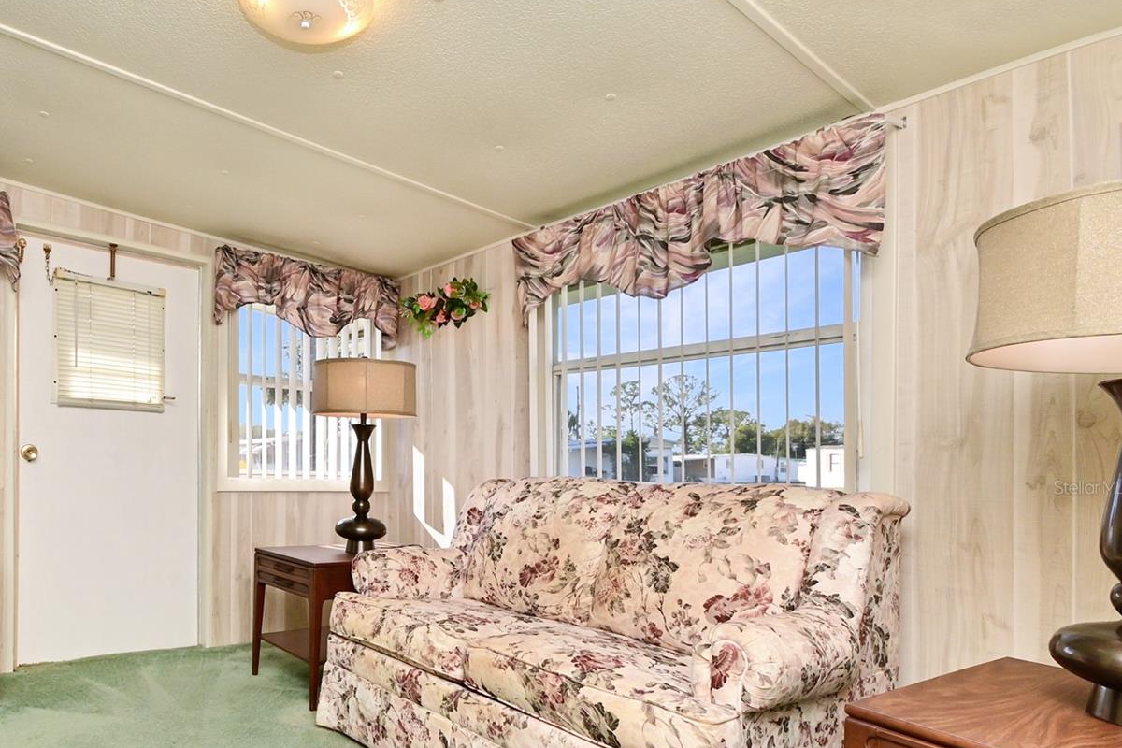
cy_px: 487
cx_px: 389
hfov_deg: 81.6
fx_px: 623
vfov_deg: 60.7
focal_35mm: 20
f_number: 13
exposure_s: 1/200
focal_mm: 10
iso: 400
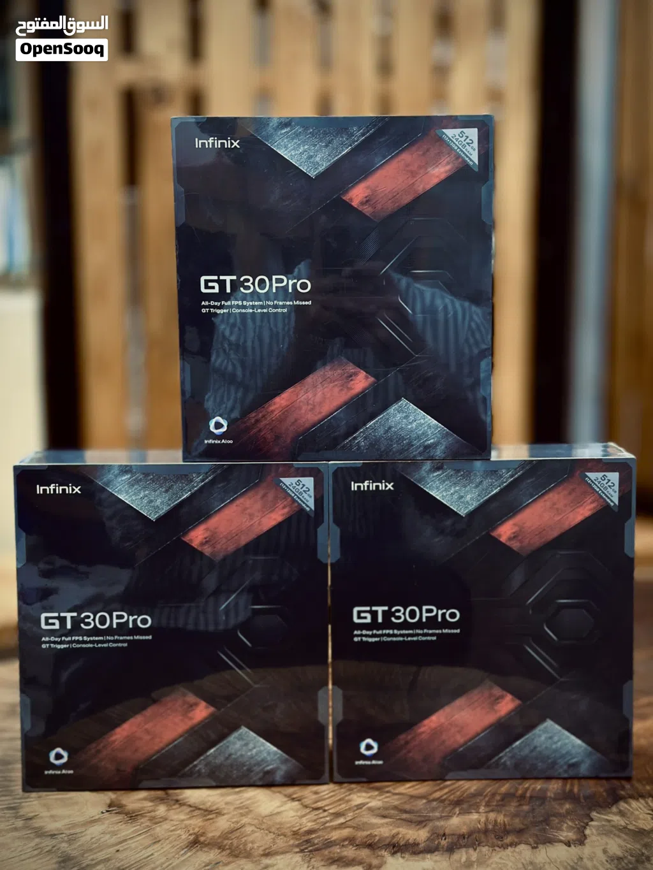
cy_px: 435
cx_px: 326
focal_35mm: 48
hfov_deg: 30.3
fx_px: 1207
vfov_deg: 39.7
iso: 200
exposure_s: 1/50
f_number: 1.78
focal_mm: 6.86
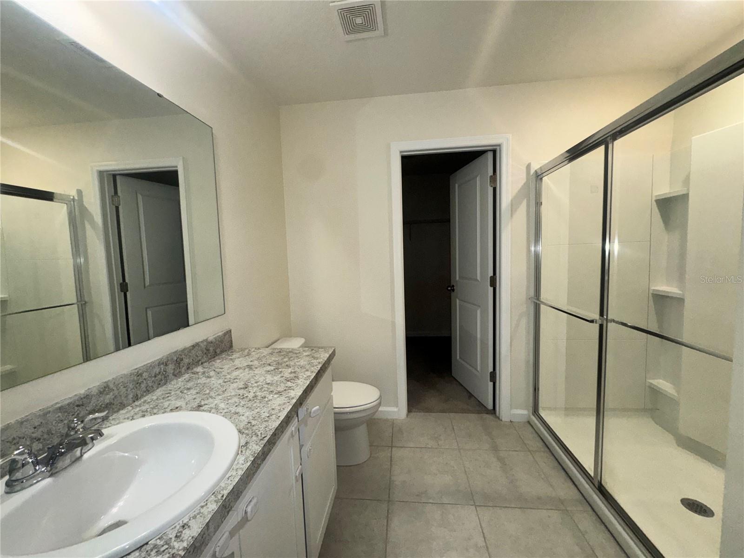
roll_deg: +1.5
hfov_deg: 102.1
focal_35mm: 14
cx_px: 372
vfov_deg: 85.7
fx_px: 301
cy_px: 279
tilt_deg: -5.6
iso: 160
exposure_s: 1/120
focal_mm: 2.22
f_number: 2.2
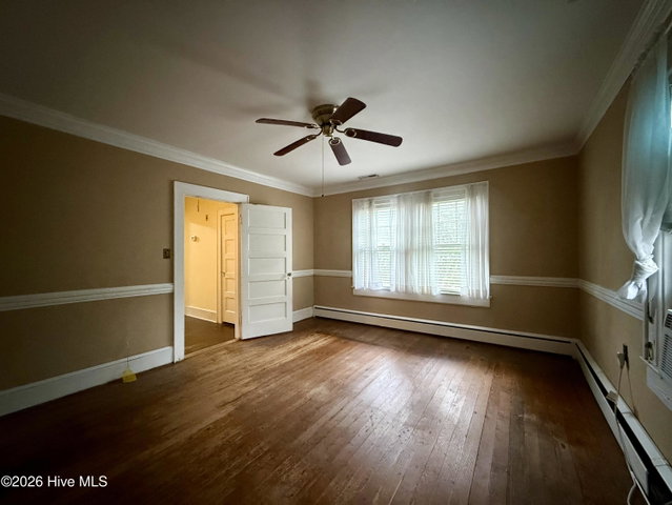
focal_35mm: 14
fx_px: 272
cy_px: 252
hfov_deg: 102.0
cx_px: 336
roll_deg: -0.3
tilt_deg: +0.8
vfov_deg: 85.7
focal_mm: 2.22
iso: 800
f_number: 2.2
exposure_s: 1/60
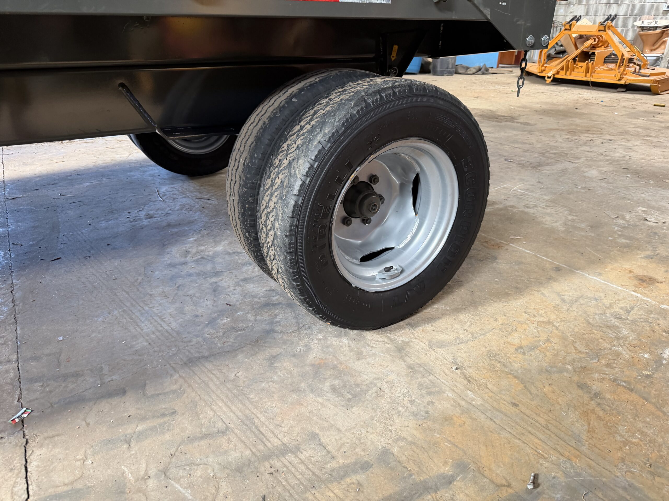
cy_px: 250
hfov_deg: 71.6
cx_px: 334
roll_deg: -1.3
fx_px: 464
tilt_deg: -26.4
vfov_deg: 56.8
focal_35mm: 24
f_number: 1.78
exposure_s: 1/60
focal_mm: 6.76
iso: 250
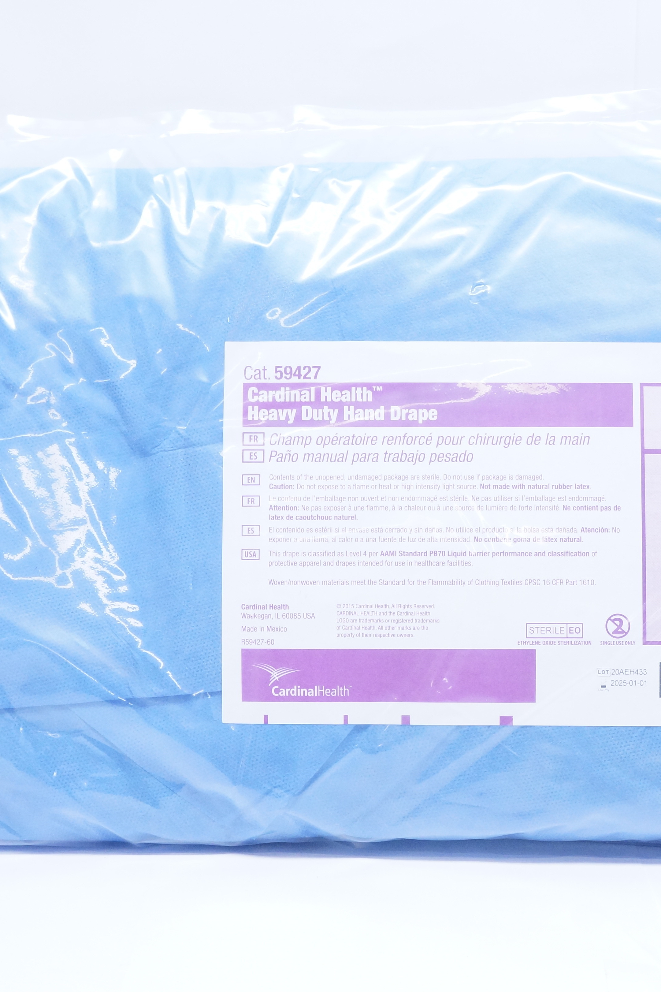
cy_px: 497
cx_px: 391
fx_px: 1563
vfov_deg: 35.2
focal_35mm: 57
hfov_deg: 23.8
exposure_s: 1/40
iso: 1600
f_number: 8
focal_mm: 25
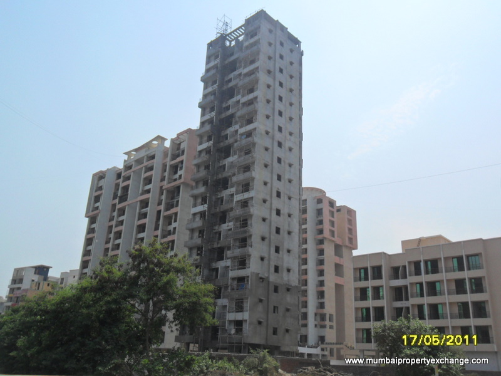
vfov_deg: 44.2
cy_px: 188
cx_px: 250
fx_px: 463
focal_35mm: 32
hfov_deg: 56.8
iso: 100
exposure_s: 1/250
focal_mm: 5.7
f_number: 9.4
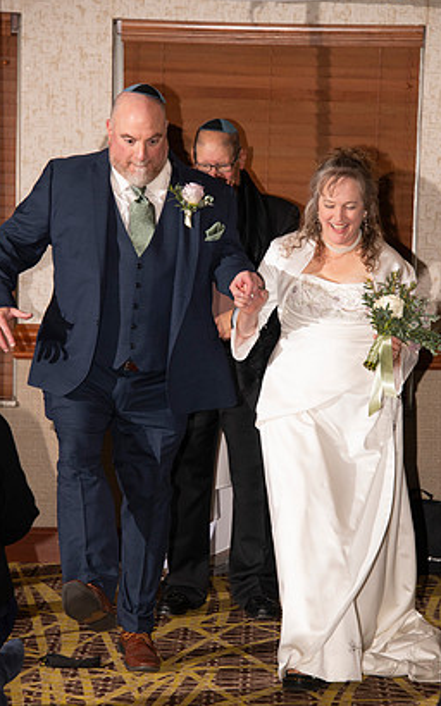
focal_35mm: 190
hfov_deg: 6.9
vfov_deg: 11.0
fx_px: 3656
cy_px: 368
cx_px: 238
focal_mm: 170
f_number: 7.1
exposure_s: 1/160
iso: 1000
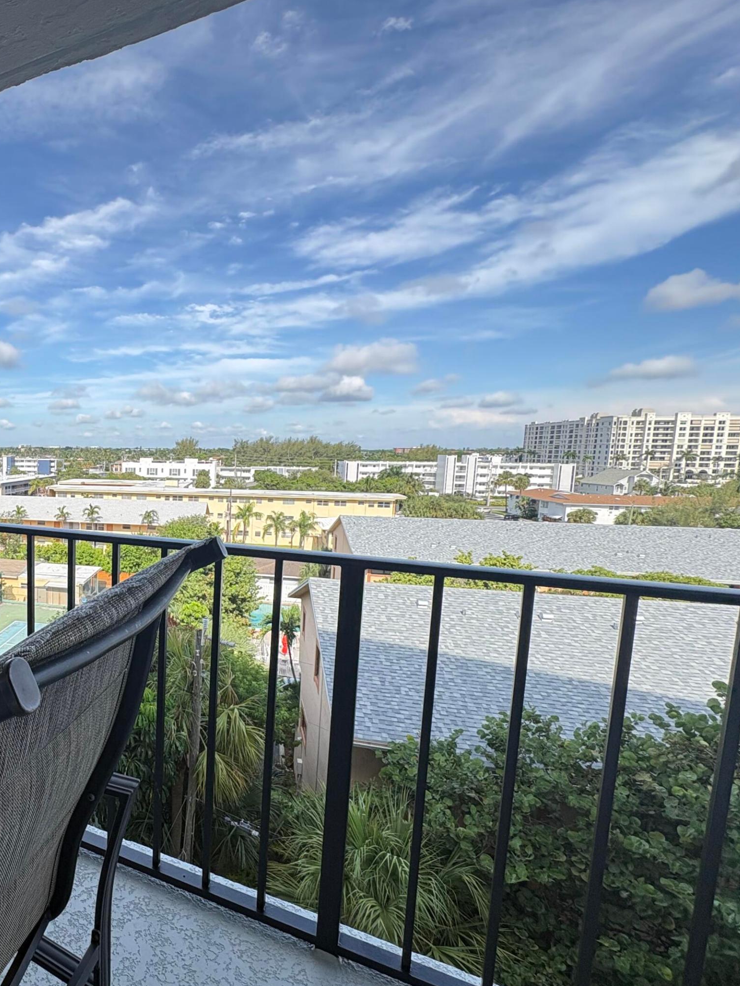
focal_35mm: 20
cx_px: 79
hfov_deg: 57.1
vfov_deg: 81.7
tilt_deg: -7.0
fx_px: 570
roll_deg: +0.2
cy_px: 517
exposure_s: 1/587
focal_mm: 2.22
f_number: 2.2
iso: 40
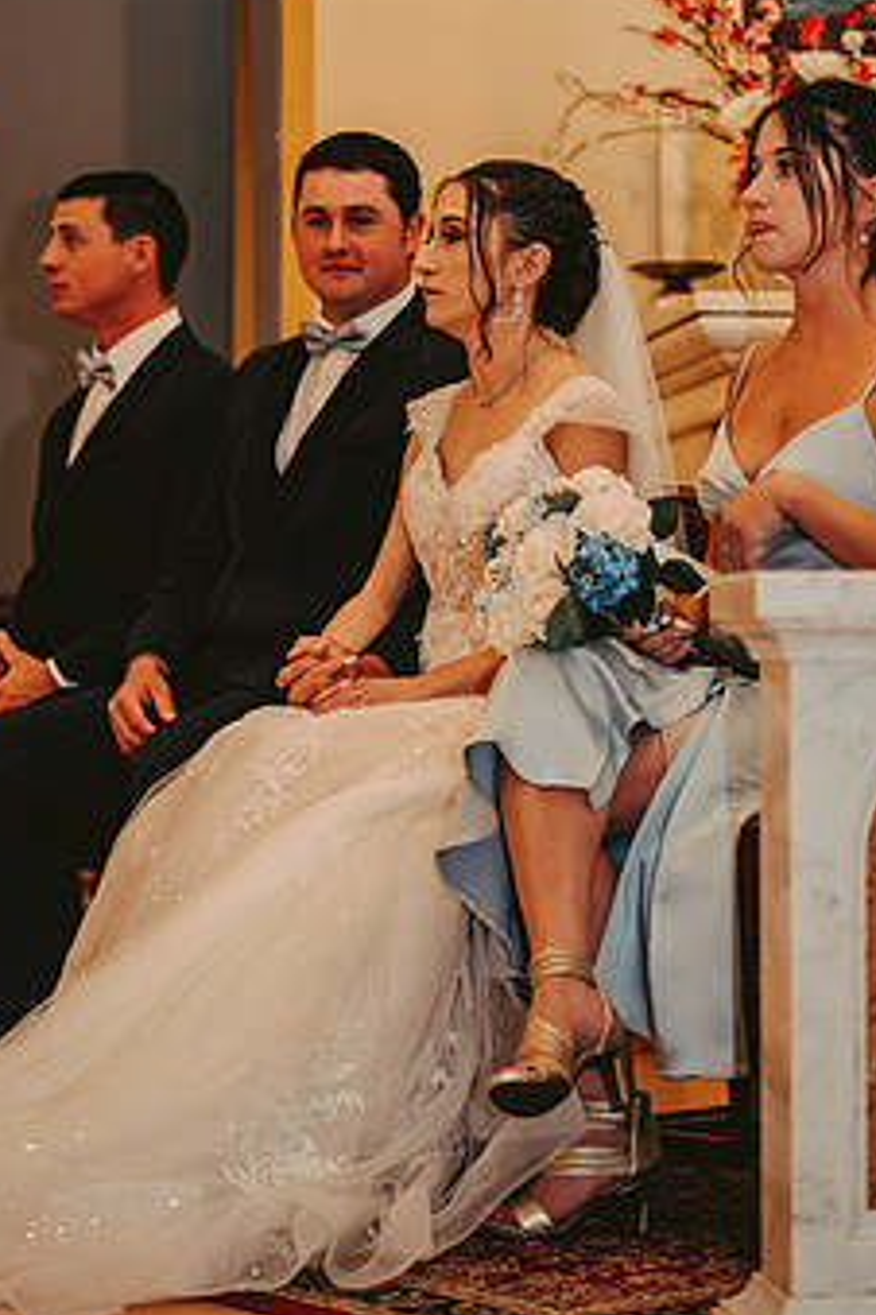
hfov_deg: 14.7
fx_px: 3394
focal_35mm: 93
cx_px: 485
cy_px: 504
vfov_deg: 21.9
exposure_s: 1/80
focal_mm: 70
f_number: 2.8
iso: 800
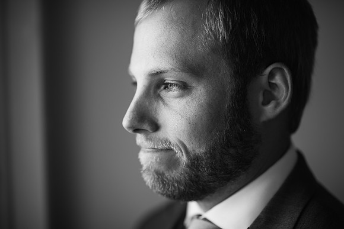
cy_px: 114
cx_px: 172
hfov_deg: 23.9
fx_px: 812
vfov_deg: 16.1
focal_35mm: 85
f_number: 1.4
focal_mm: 85
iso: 125
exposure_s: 1/500
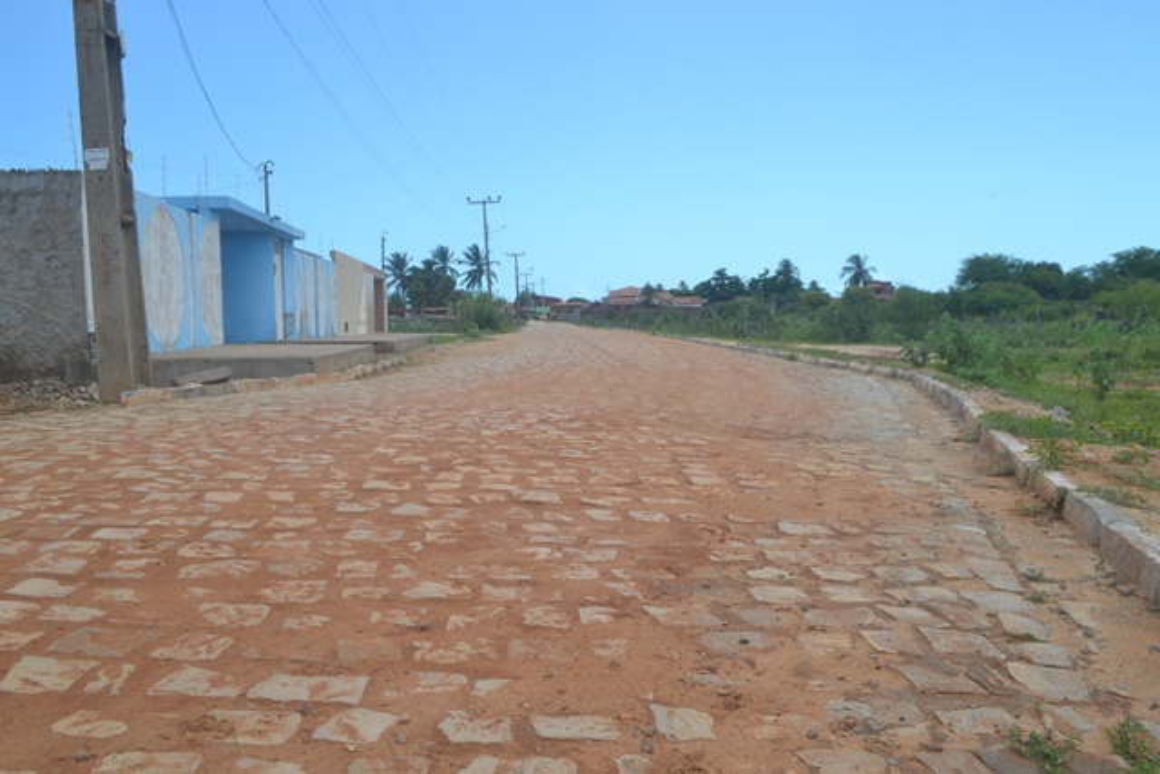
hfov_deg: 67.4
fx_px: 870
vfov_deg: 48.0
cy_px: 387
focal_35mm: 27
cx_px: 580
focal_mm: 18
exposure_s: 1/250
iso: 100
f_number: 8
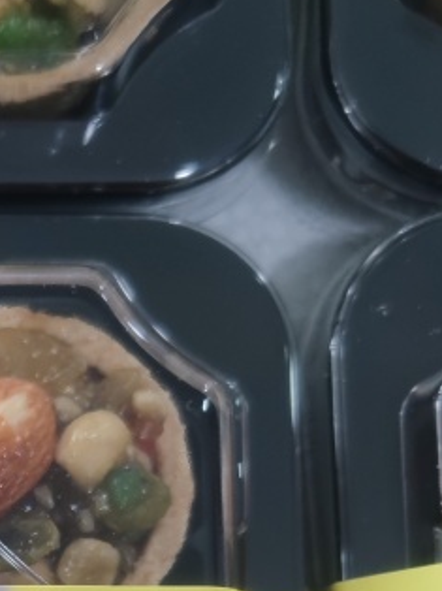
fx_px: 1449
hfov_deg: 16.5
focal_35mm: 85
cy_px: 679
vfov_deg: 21.6
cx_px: -109
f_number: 1.85
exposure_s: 1/100
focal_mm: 6.78
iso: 165
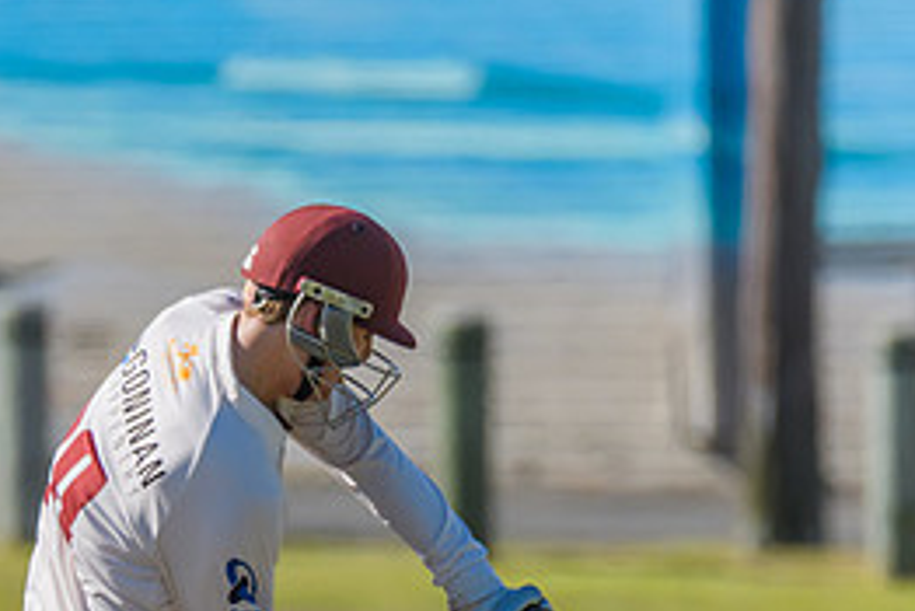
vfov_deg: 0.7
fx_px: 47604
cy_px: 623
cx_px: 84
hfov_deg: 1.1
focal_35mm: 1872
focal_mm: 550
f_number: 6.3
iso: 640
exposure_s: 1/4000
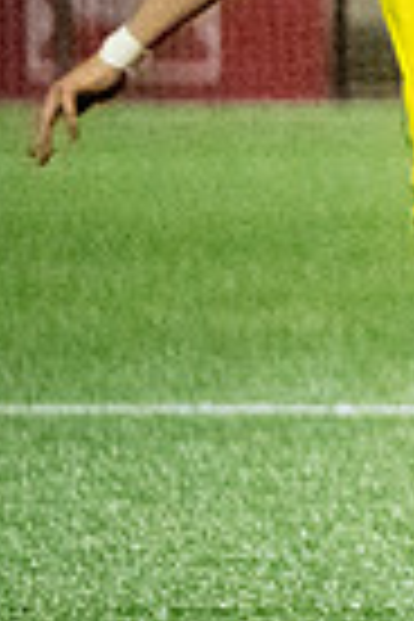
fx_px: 16058
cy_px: 213
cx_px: 2077
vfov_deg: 2.2
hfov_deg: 1.5
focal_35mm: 931
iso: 8000
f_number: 2.8
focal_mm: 135
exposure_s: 1/1000
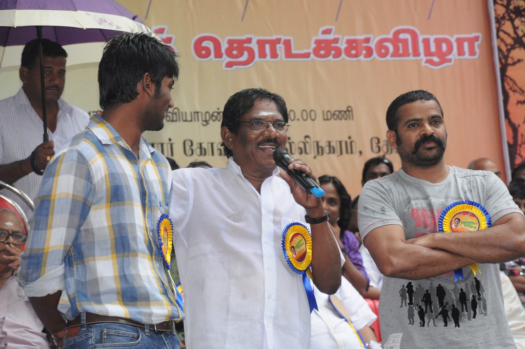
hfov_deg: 13.1
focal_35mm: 158
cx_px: 262
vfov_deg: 8.7
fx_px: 2294
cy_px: 174
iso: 1250
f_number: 11
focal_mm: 105
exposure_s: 1/125
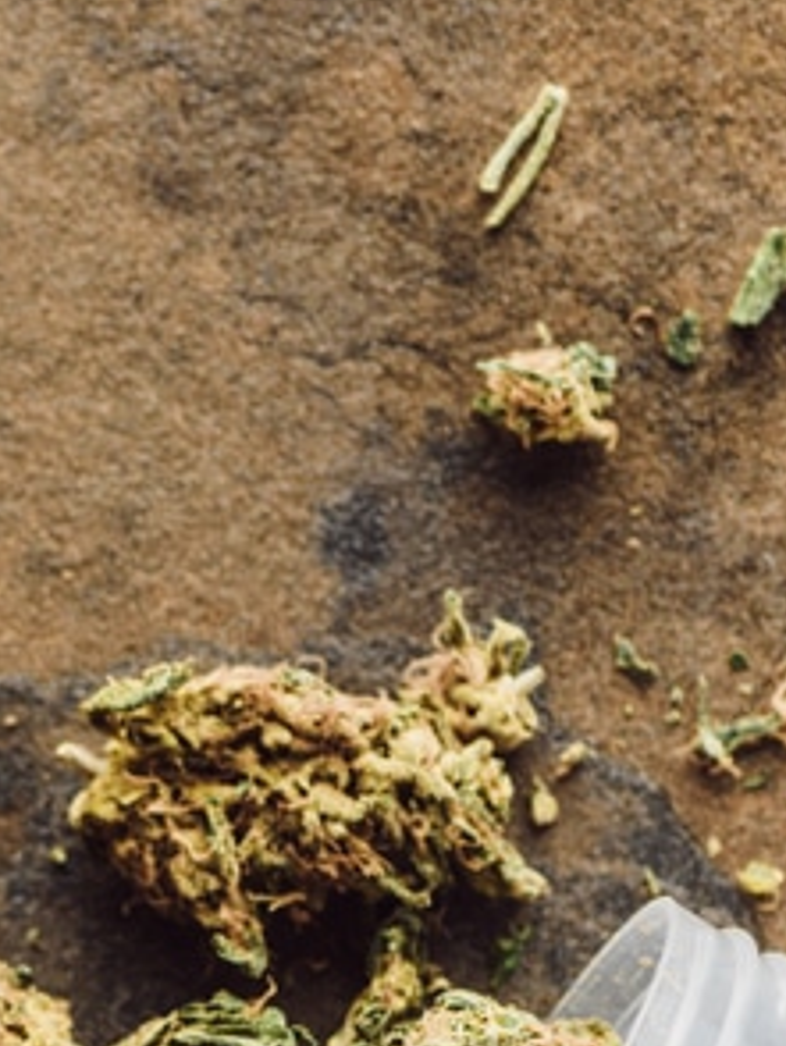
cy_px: 959
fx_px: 10369
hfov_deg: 4.3
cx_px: -450
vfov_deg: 5.8
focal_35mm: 343
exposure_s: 1/160
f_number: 9
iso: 250
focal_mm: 105
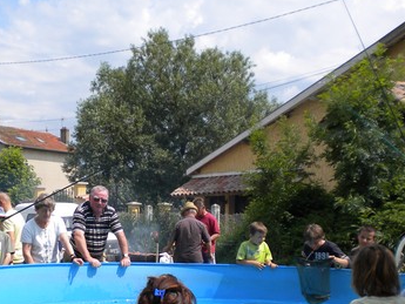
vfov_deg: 22.0
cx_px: 129
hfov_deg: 29.1
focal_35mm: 66
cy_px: 236
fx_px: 772
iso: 80
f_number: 4.6
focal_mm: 6.3
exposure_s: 1/667
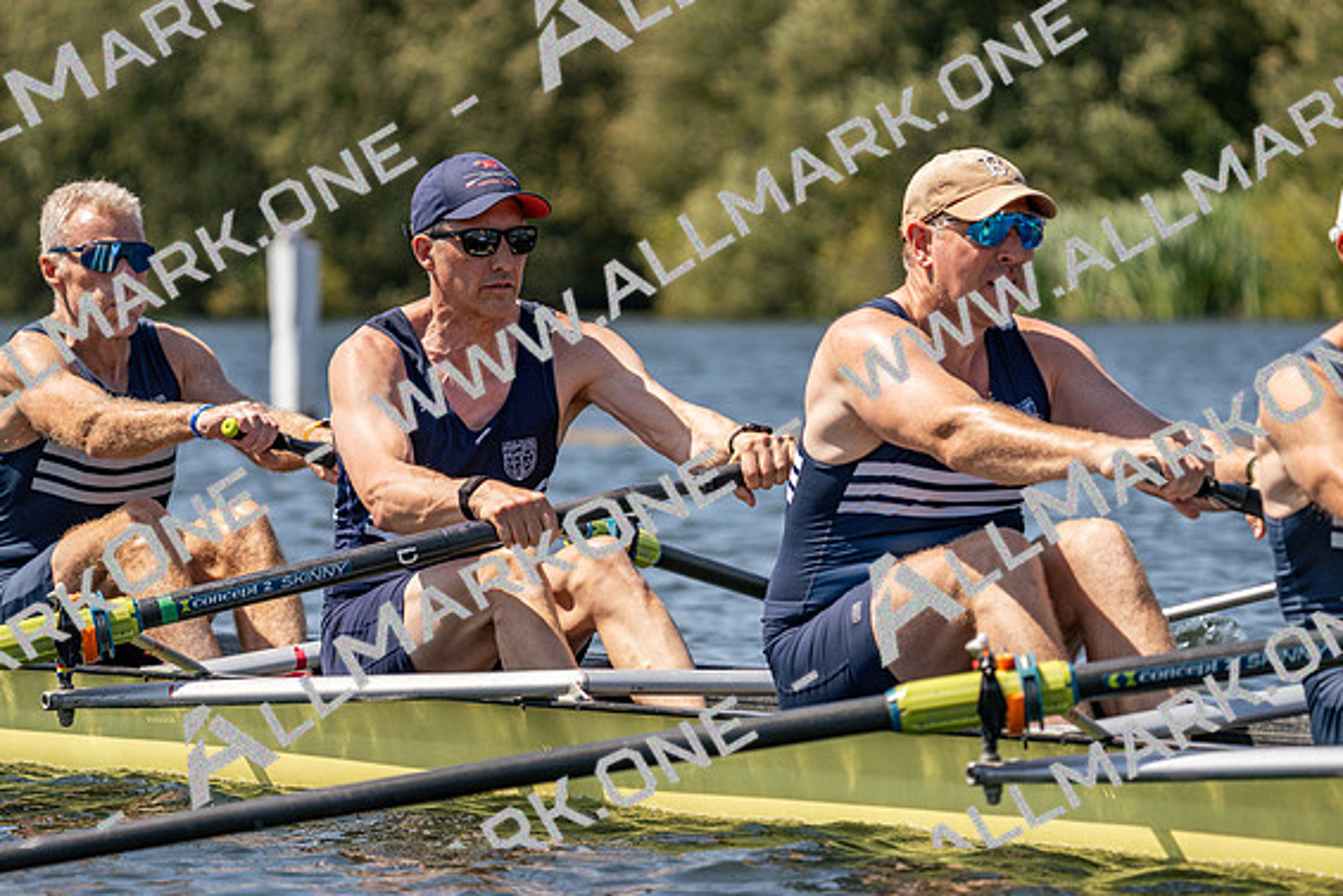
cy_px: 441
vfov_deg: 5.2
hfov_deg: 7.8
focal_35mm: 264
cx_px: 666
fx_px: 9851
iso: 320
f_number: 5.6
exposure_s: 1/2000
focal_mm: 257
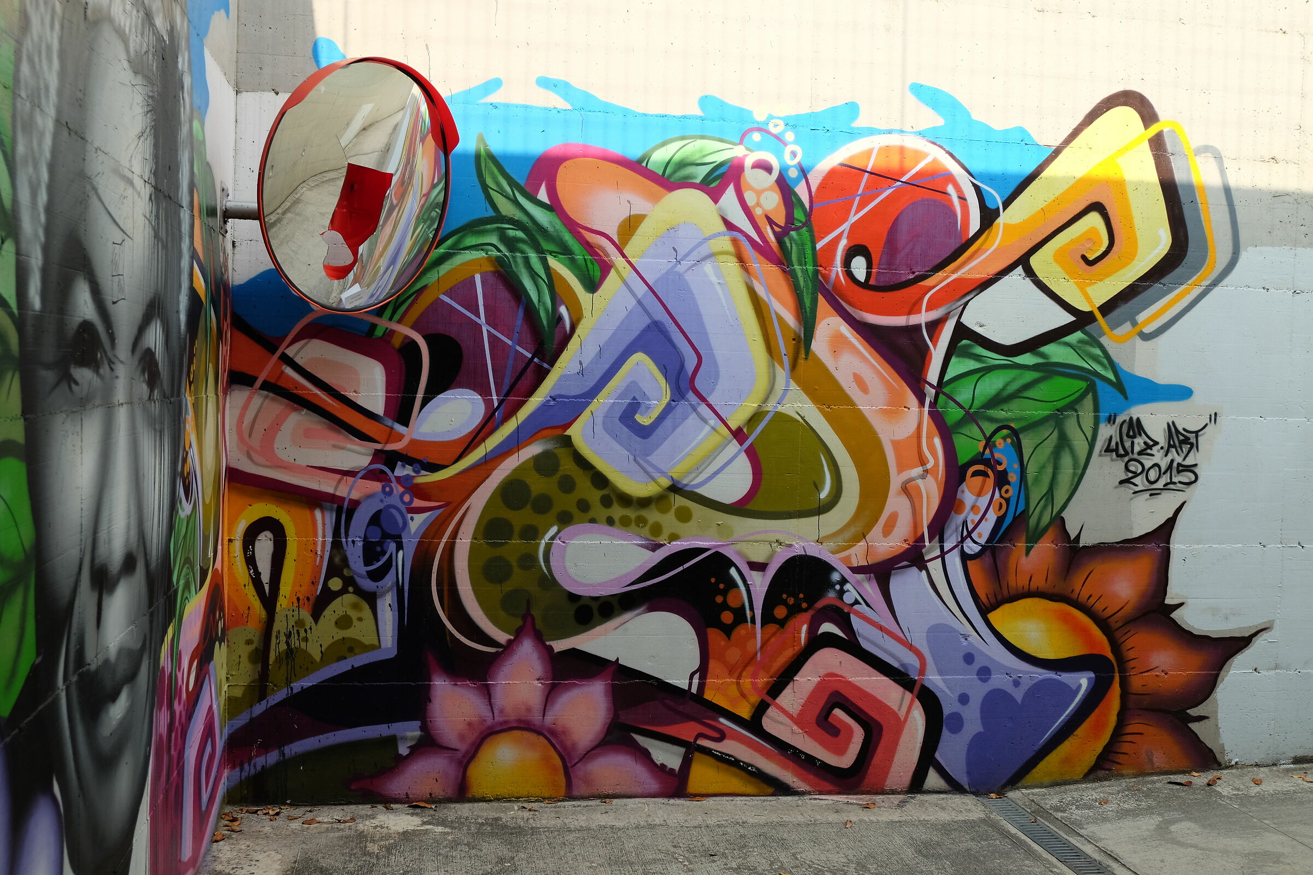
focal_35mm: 36
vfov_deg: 36.9
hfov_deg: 53.1
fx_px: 1313
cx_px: 656
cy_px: 438
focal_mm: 24.2
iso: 400
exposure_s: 1/250
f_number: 5.6
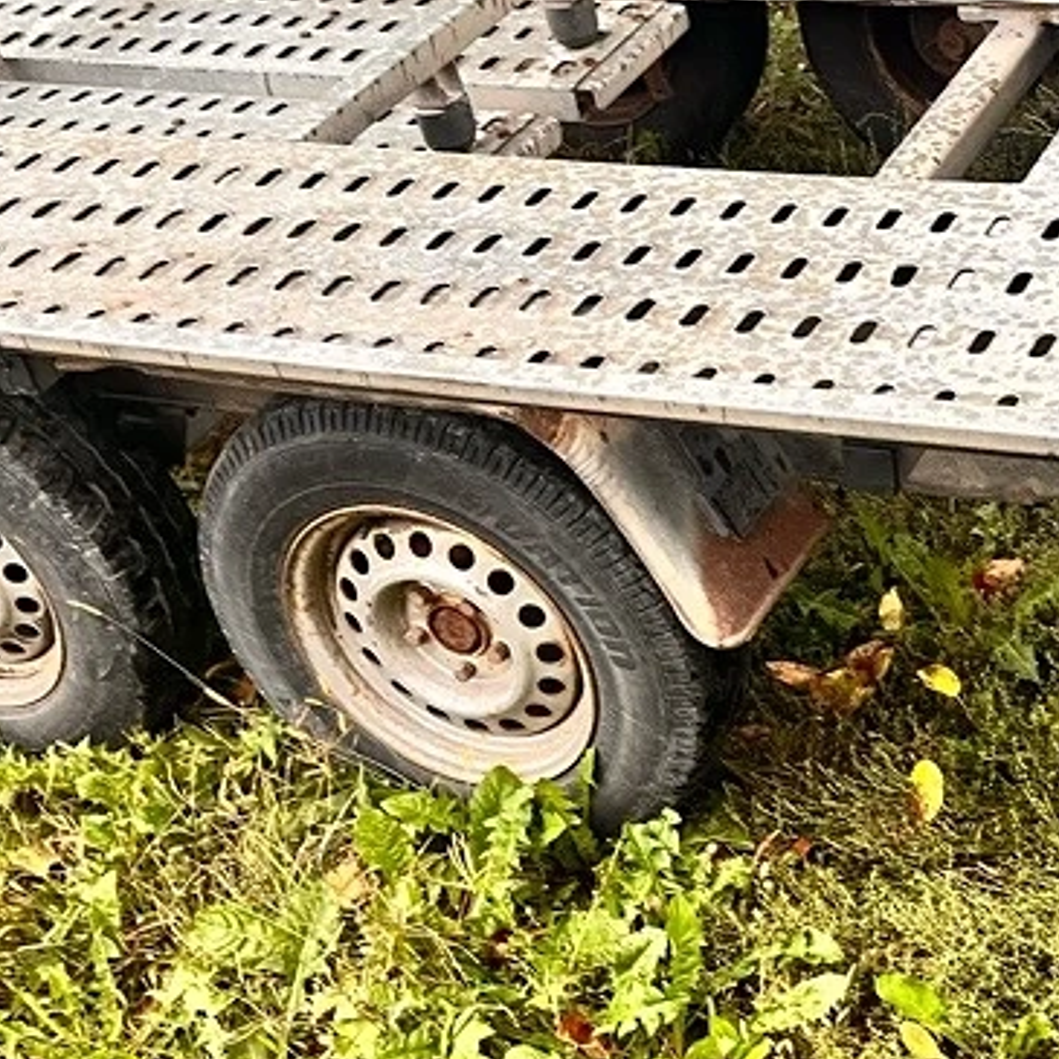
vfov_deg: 27.3
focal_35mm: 63
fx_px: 2181
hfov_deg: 26.6
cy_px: 531
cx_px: 891
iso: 125
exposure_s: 1/73
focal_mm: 5.1
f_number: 1.6
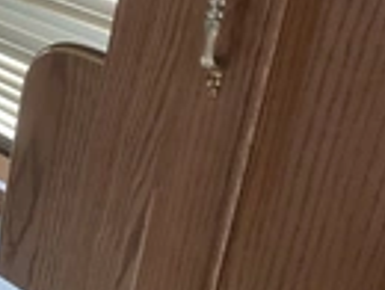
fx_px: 992
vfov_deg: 16.5
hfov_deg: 20.4
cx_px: -89
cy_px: 38
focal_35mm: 89
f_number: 1.8
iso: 64
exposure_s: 1/80
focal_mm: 3
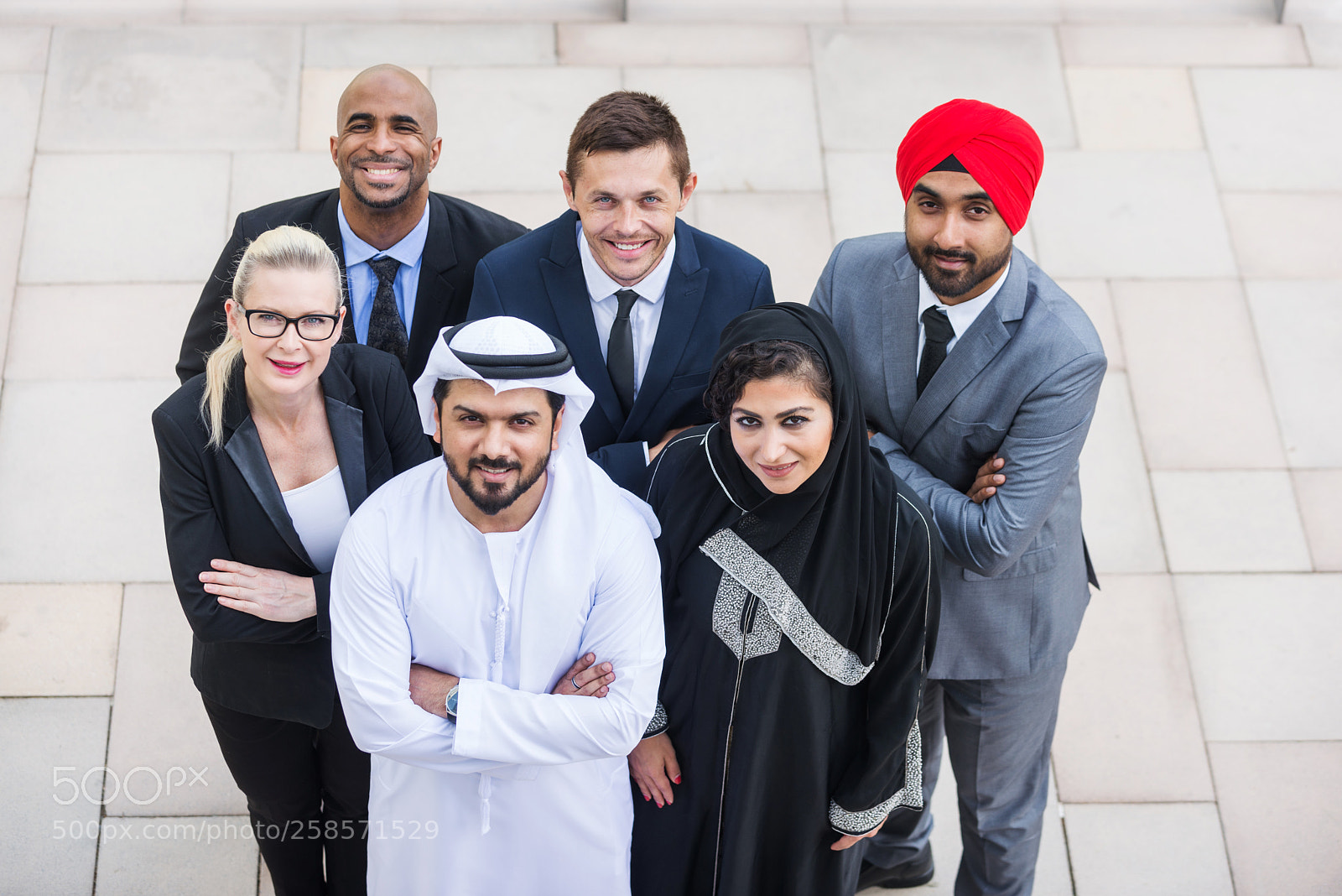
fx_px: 3207
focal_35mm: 86
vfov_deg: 15.9
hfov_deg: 23.6
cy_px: 448
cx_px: 671
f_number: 3.5
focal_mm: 86
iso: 125
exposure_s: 1/250
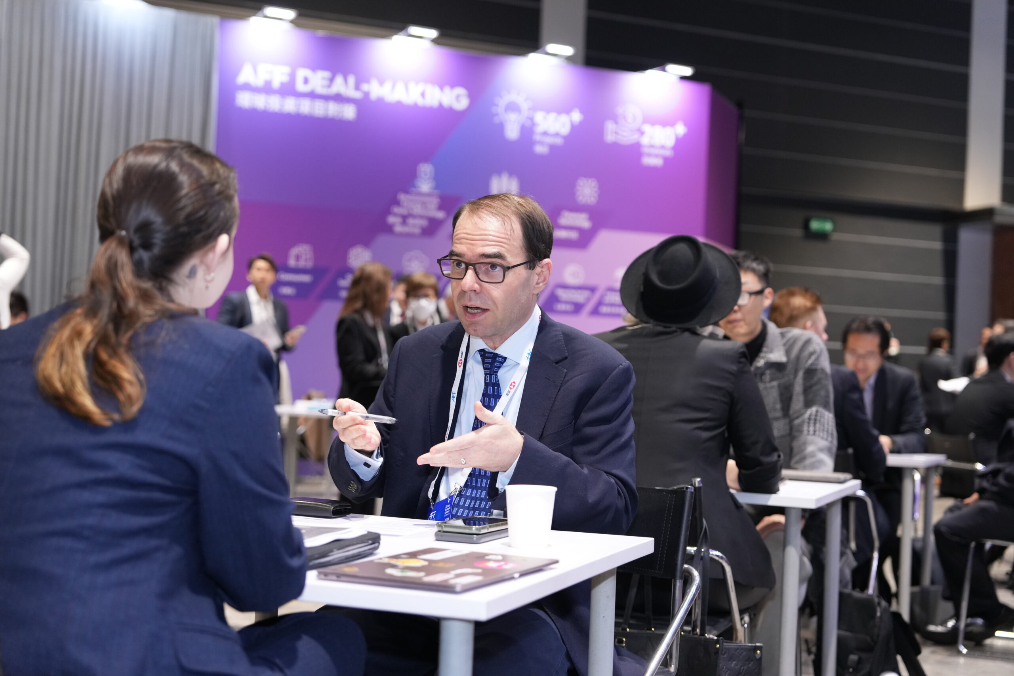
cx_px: 507
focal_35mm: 50
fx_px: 1408
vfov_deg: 27.0
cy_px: 338
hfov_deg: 39.6
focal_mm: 50
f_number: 2.8
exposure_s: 1/160
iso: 1600
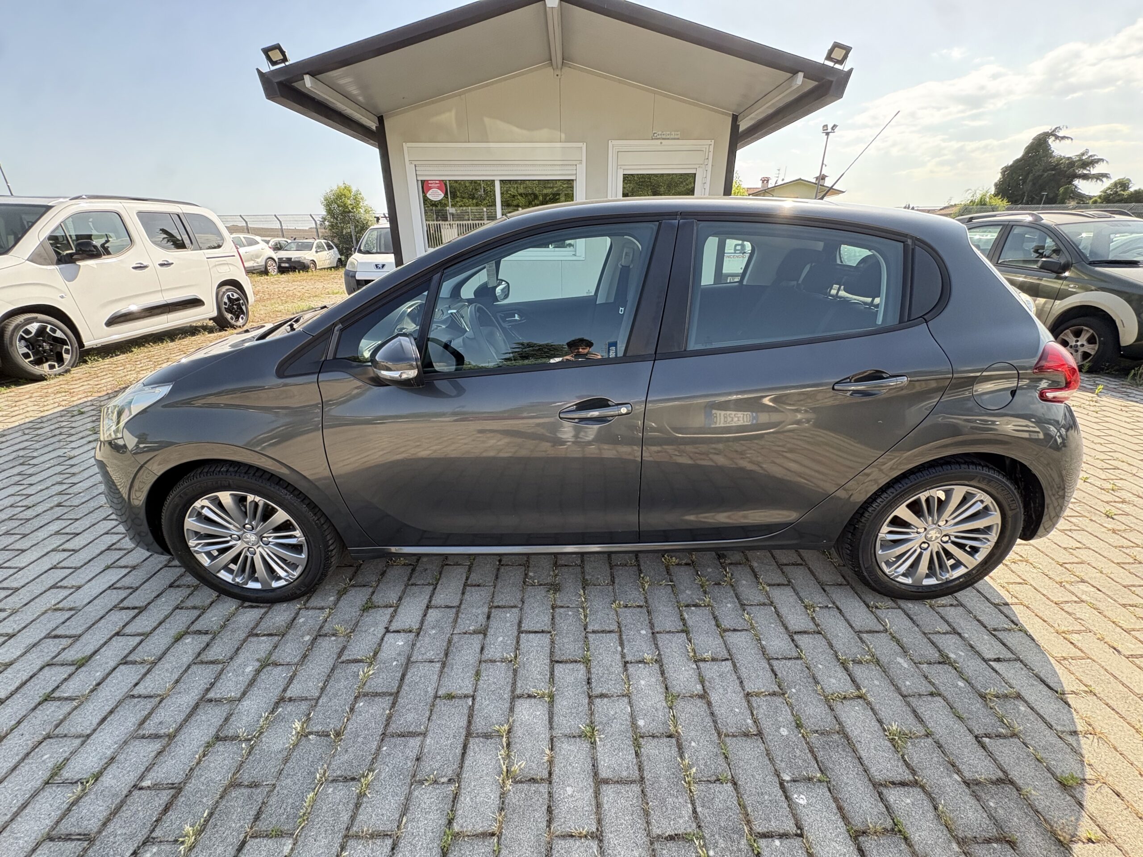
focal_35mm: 14
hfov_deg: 102.1
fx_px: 462
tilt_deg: -22.4
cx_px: 572
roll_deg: +1.1
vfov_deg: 85.7
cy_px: 428
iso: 64
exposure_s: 1/317
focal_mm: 2.22
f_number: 2.2
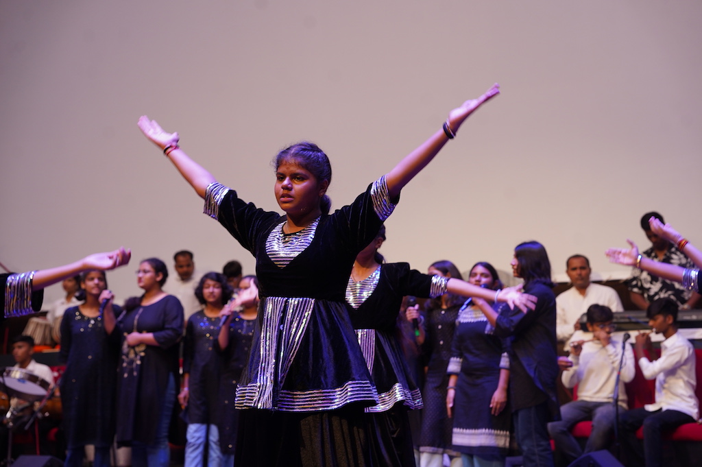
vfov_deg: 16.0
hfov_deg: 23.9
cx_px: 351
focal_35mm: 85
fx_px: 1656
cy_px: 234
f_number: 4.5
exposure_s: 1/60
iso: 800
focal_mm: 85
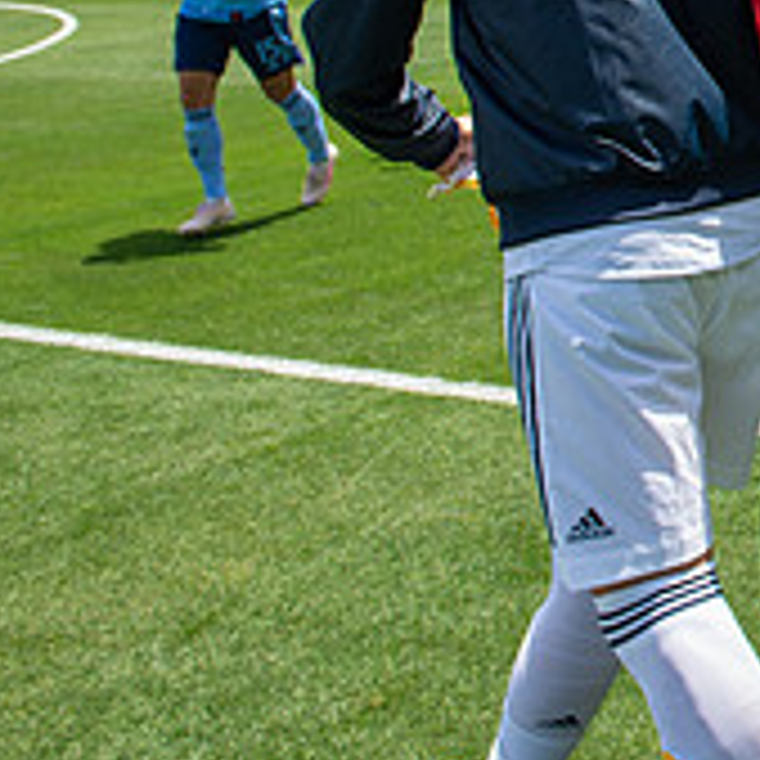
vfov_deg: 23.4
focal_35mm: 70
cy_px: -43
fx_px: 1739
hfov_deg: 21.0
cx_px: 1133
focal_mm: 24
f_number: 5.6
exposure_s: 1/640
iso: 200
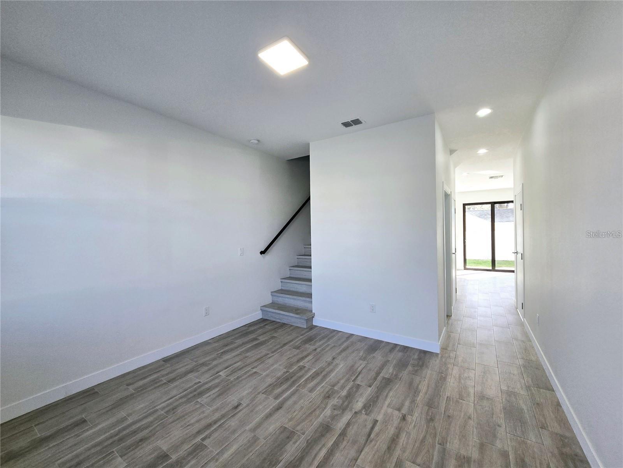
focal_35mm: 13
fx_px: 234
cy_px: 234
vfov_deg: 89.9
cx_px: 312
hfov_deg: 106.2
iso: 64
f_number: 2.2
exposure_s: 1/120
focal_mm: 2.2
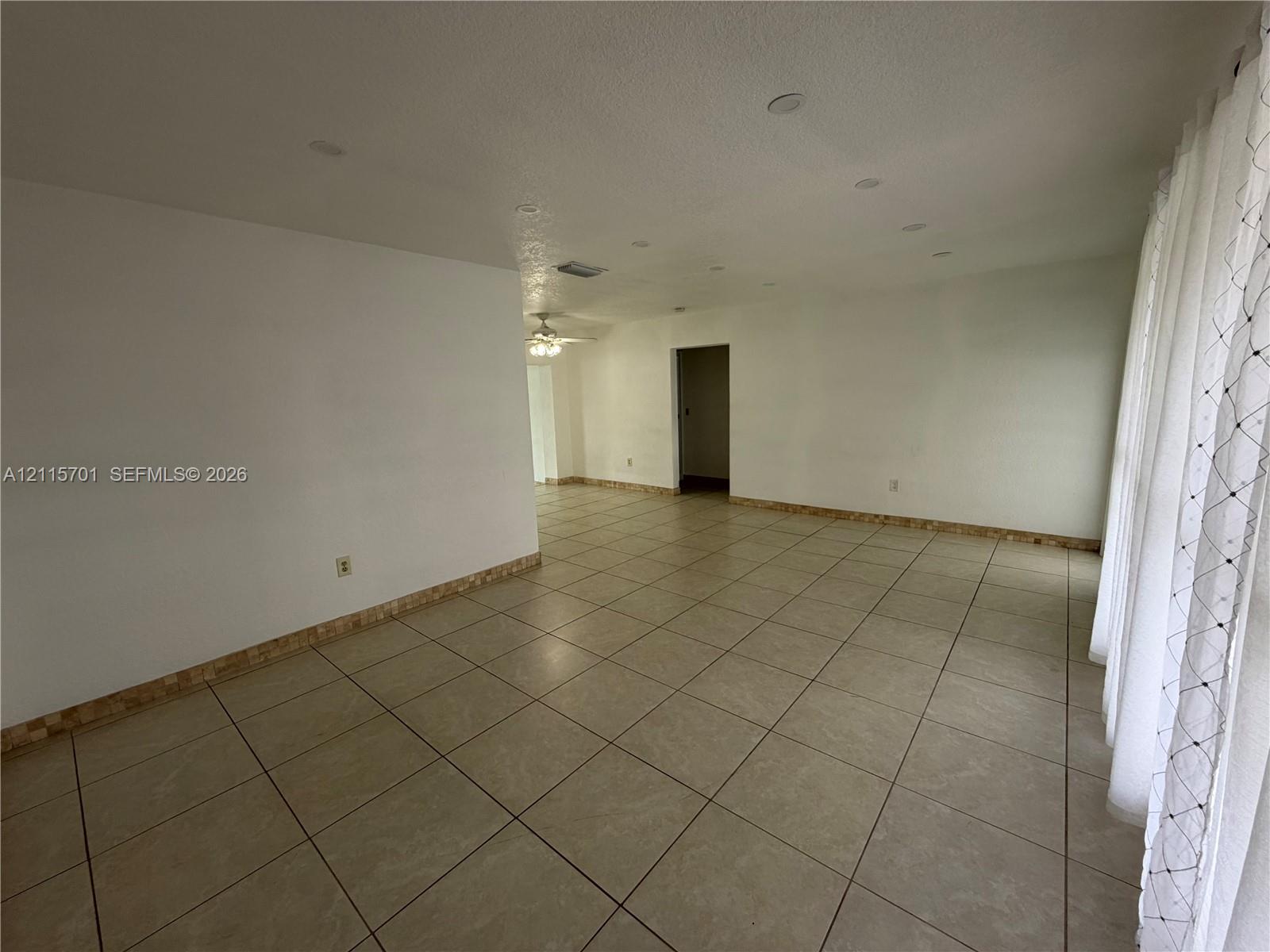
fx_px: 514
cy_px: 476
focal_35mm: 14
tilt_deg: -9.2
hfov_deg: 102.1
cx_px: 635
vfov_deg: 85.7
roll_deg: +2.1
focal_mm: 2.22
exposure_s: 1/120
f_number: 2.2
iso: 100
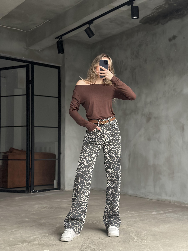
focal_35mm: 48
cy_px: 126
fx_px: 348
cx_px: 94
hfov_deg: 30.3
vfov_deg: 39.7
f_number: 1.78
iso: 400
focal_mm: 6.86
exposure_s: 1/40
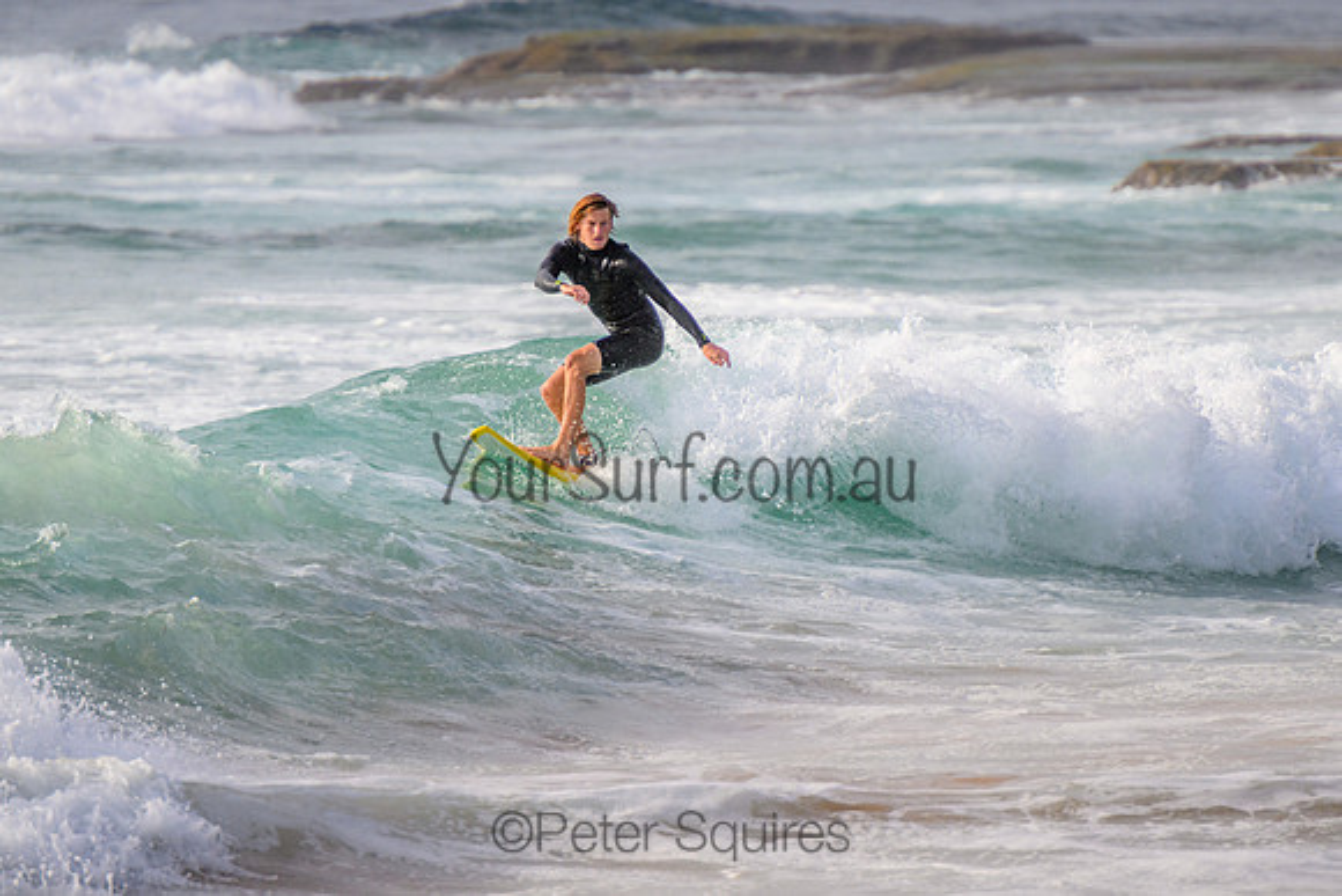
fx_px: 20513
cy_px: 471
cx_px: 831
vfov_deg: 2.5
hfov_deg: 3.7
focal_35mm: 550
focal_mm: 400
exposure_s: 1/2000
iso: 320
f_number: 5.6
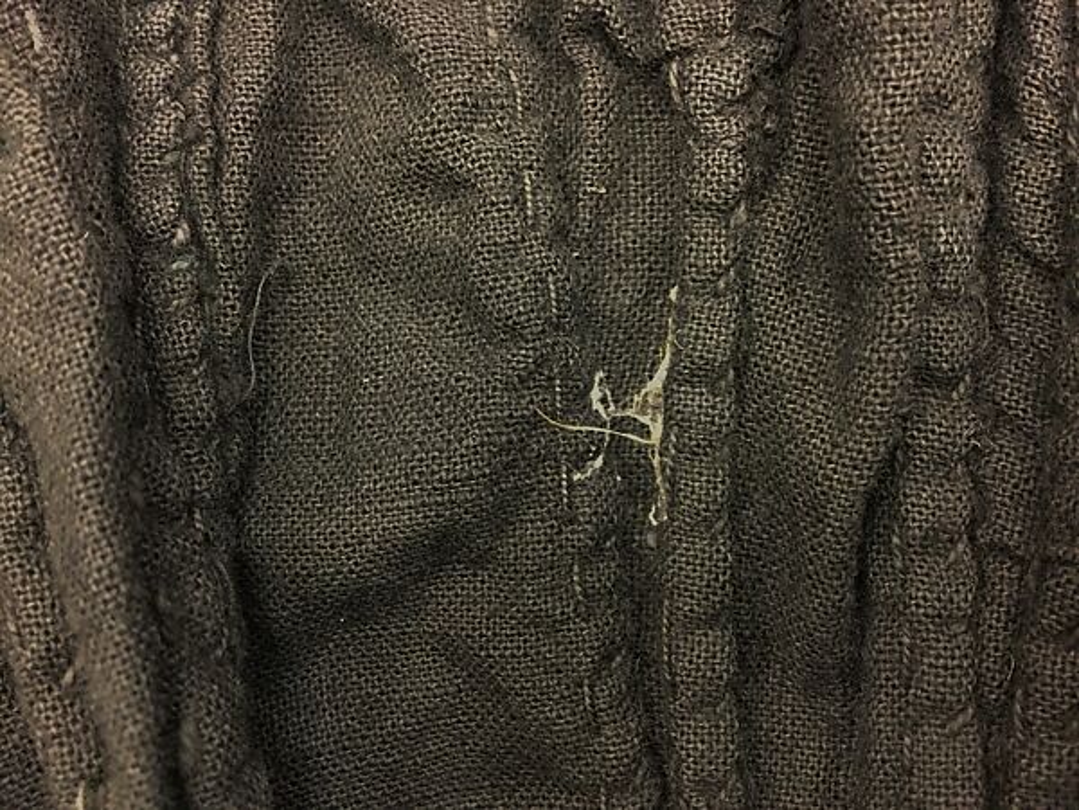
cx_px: 540
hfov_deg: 58.4
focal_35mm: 31
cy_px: 405
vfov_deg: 45.4
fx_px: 966
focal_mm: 3.3
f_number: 2.4
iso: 400
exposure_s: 1/15
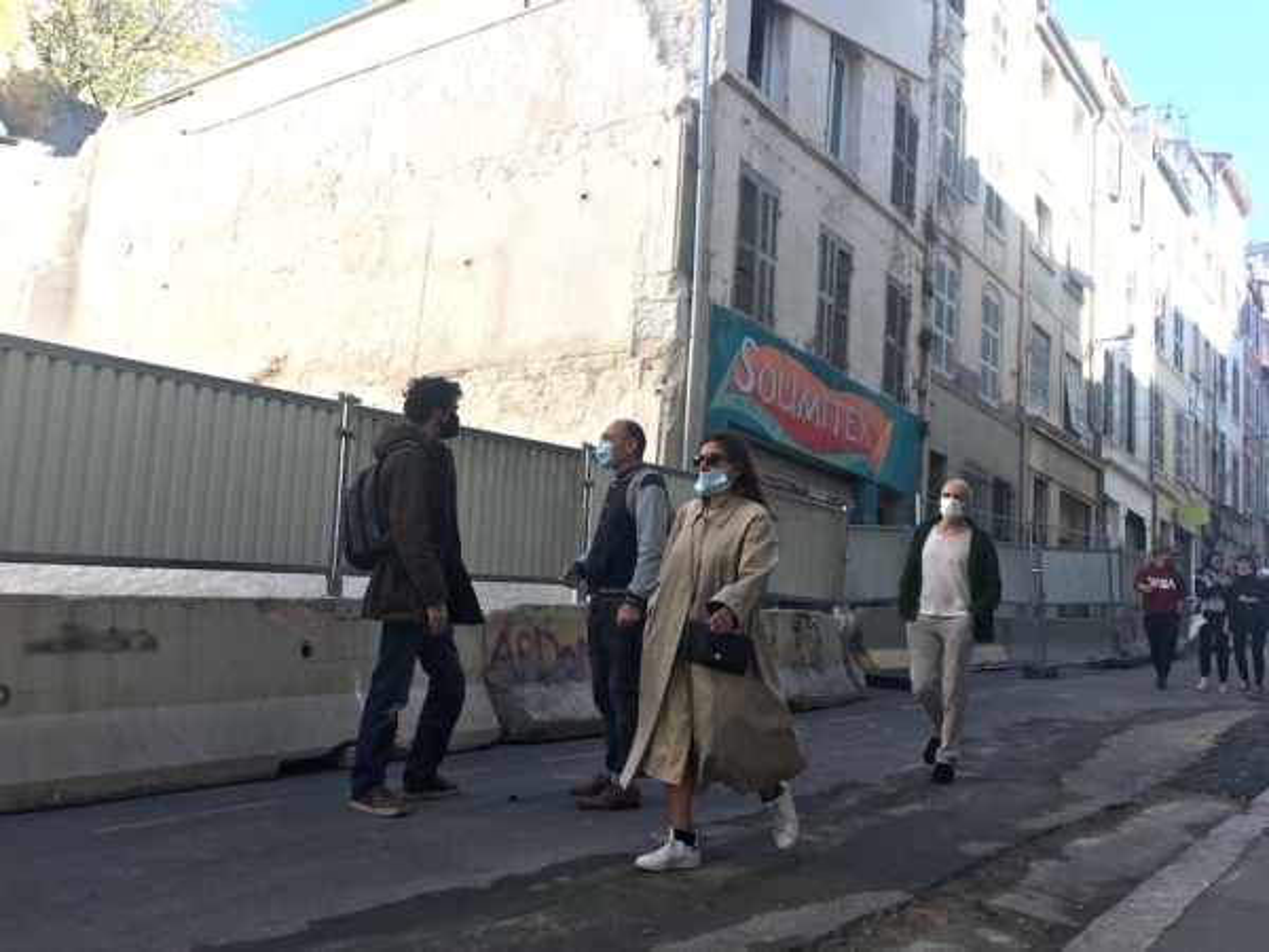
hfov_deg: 61.7
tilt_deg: +9.1
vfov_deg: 48.2
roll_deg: -4.8
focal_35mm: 29
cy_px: 476
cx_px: 634
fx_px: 1063
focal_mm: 4.15
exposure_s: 1/516
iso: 25
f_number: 2.2
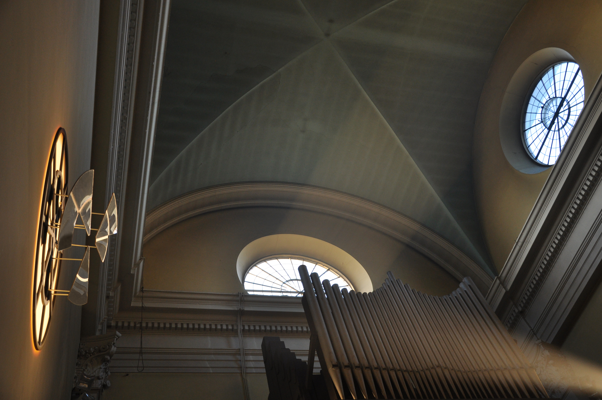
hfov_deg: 53.2
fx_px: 601
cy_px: 200
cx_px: 301
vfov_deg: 36.8
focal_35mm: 36
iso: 400
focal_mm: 24
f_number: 5
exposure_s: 1/25
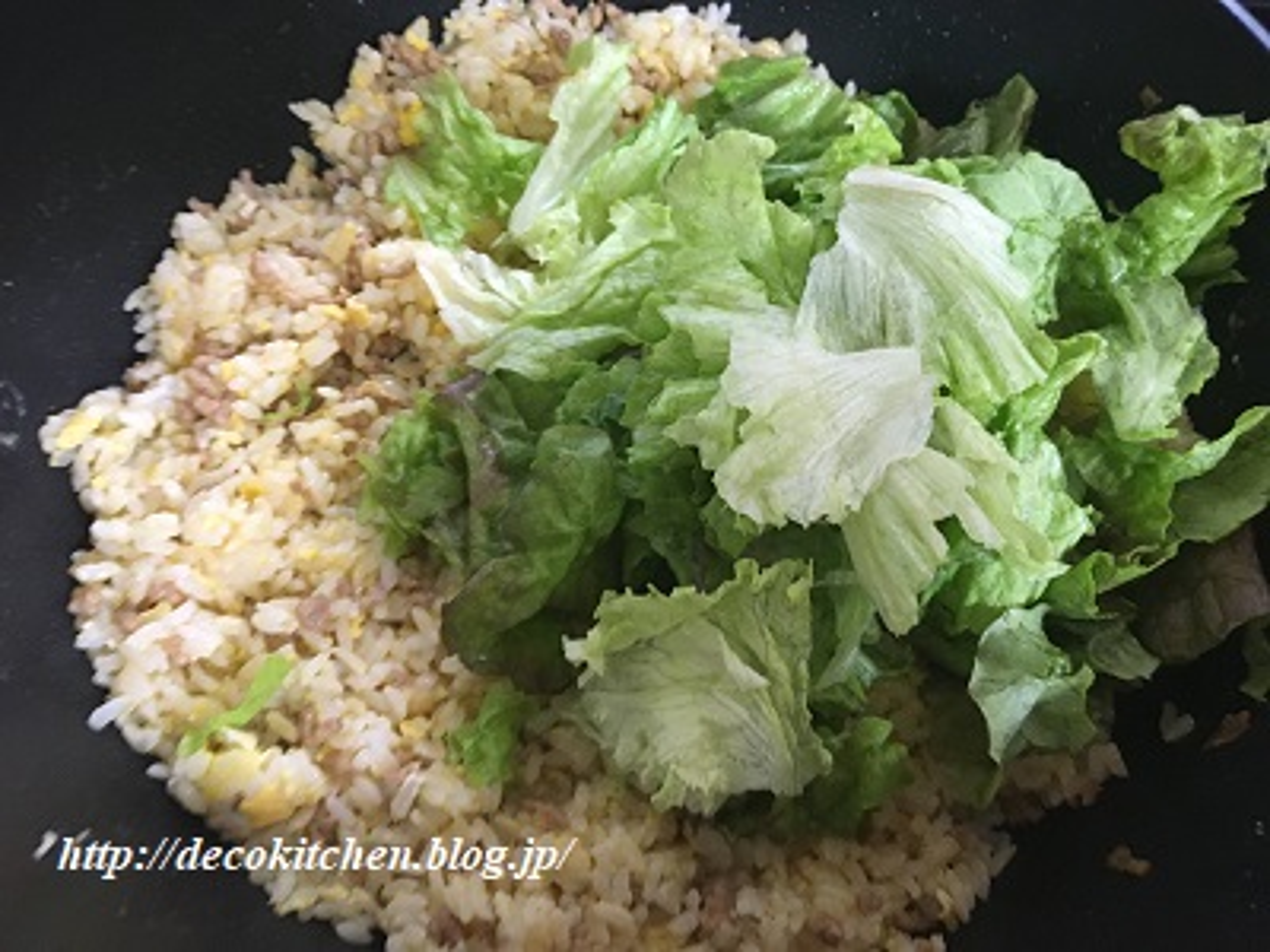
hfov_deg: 61.7
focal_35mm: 29
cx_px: 635
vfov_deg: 48.2
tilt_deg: -65.6
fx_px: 1064
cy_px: 476
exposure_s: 1/17
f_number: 2.2
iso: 200
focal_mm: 4.15
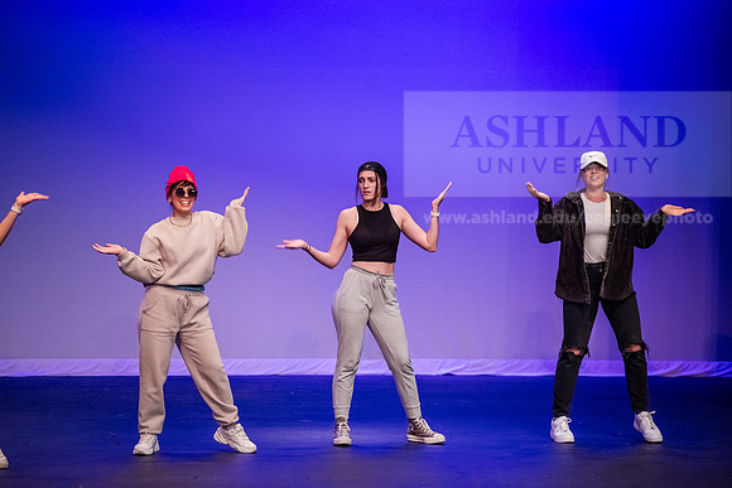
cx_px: 366
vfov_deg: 7.4
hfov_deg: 11.1
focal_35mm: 185
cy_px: 244
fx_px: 3762
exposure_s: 1/320
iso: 4000
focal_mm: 185
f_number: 3.5
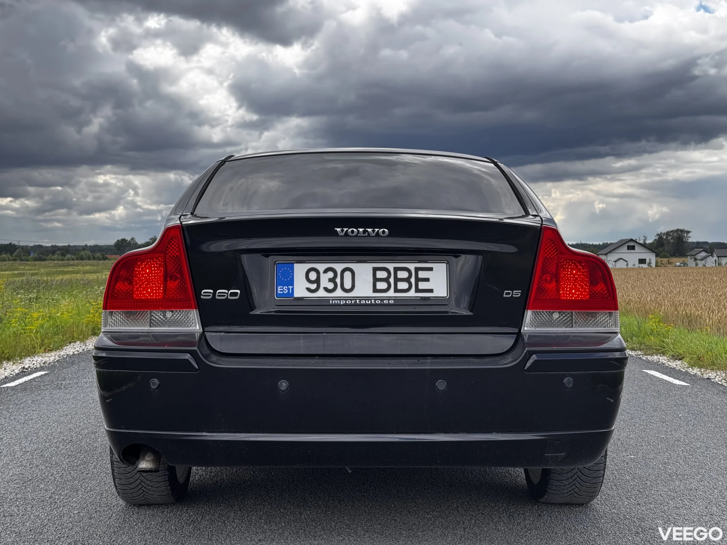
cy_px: 272
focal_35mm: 48
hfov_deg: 39.7
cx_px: 364
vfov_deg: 30.3
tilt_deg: -1.5
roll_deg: +0.3
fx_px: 1008
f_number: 1.78
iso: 64
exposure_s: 1/995
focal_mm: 6.76
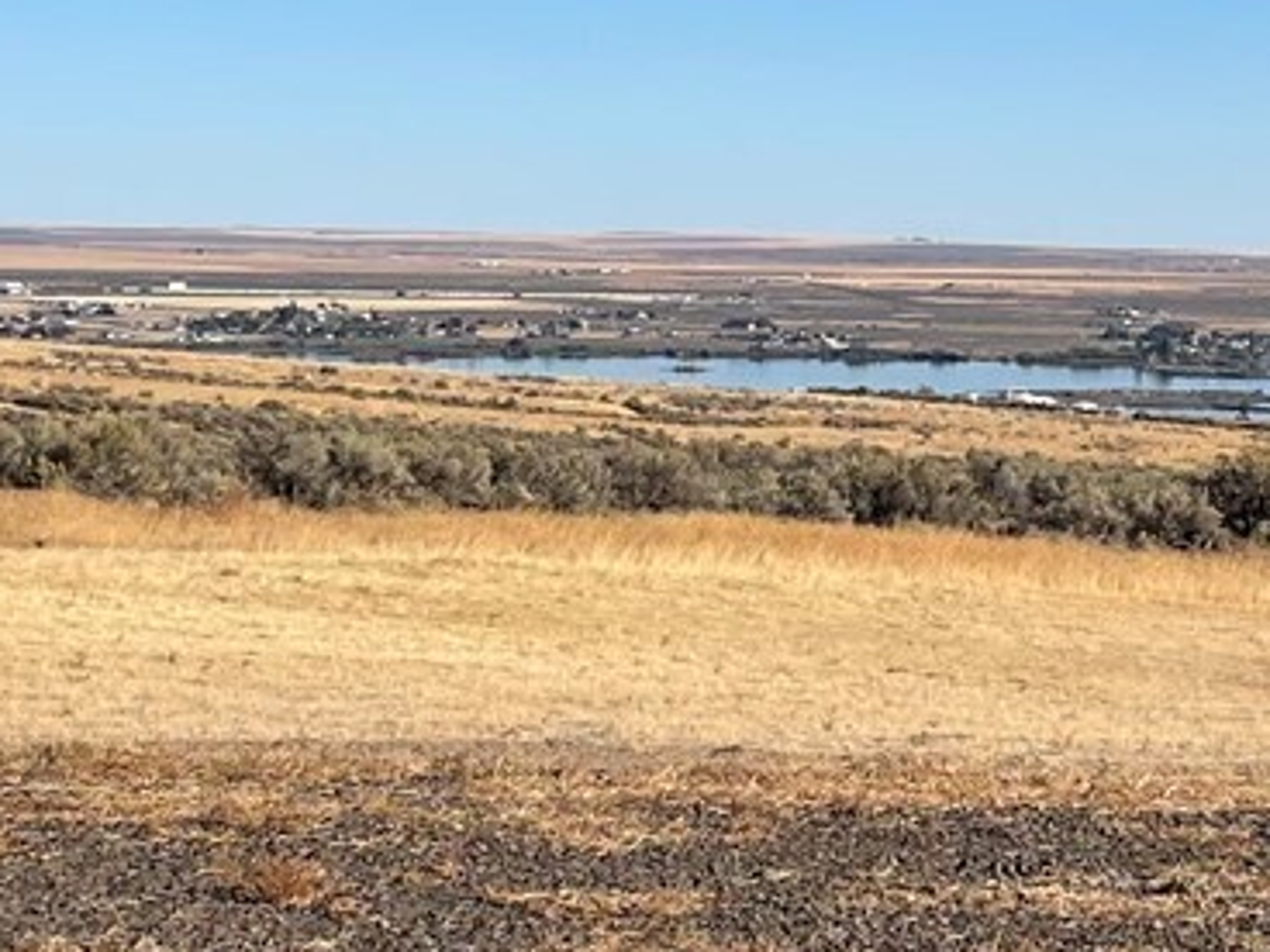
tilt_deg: -0.1
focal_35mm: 113
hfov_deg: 17.2
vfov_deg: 13.1
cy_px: 245
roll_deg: -0.8
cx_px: 1073
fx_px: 4146
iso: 32
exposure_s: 1/4292
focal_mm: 4.2
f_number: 1.6
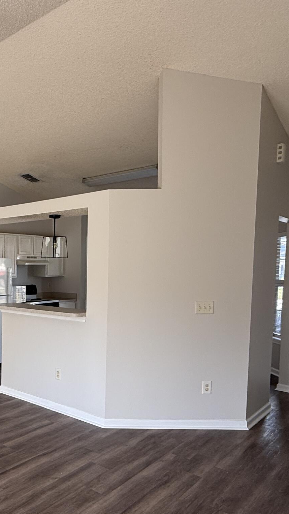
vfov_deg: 63.9
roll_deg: +0.8
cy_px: 299
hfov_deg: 36.1
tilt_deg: -4.2
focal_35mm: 30
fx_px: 409
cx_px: 19
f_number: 2.2
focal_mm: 2.22
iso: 80
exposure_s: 1/99
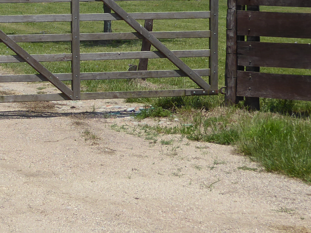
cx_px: -40
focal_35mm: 134
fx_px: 1204
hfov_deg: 14.4
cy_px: 30
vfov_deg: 11.0
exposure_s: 1/800
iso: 80
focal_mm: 8.4
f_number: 4
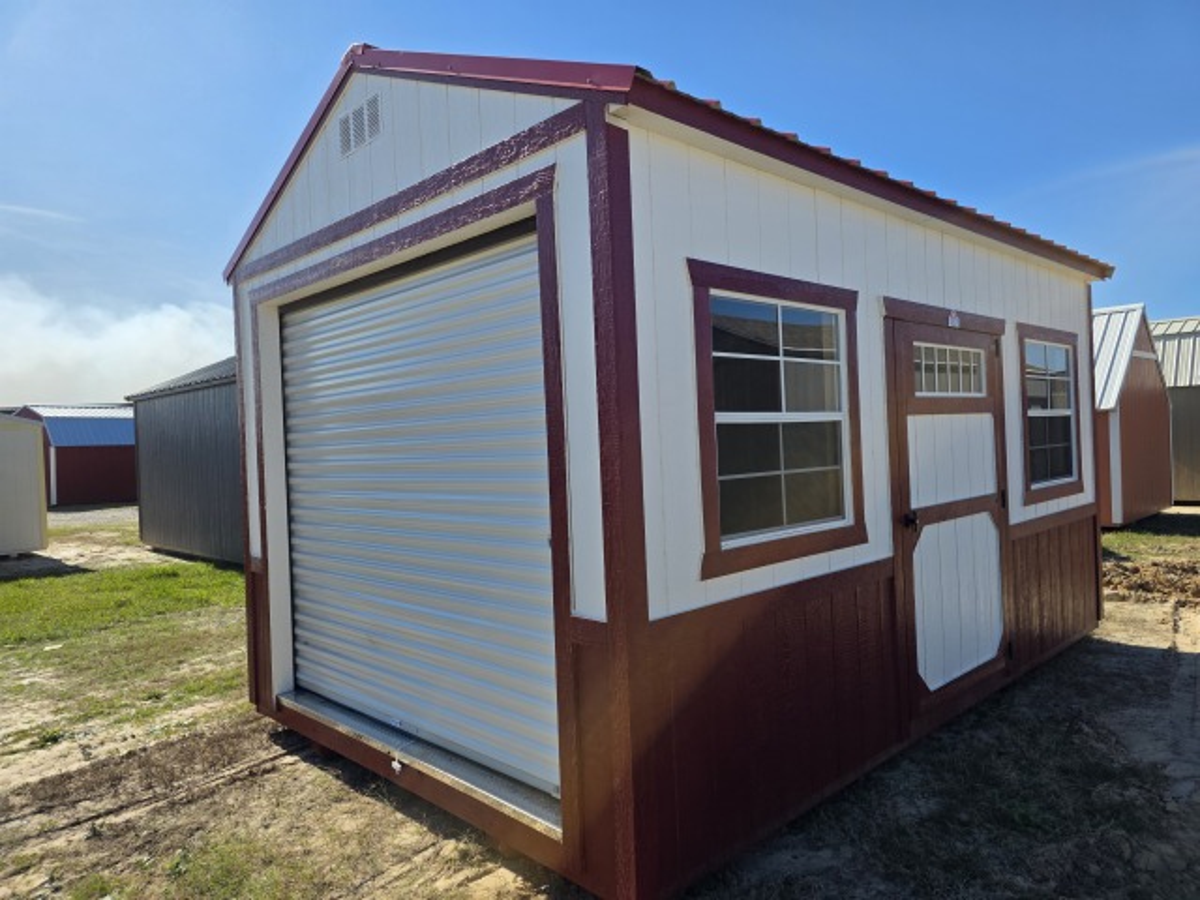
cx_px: 600
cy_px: 450
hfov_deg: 73.9
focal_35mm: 23
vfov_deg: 58.9
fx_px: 797
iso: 80
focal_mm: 6.3
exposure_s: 1/6150
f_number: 1.7
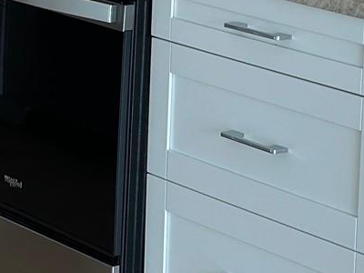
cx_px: -177
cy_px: -148
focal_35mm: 192
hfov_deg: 10.0
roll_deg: -1.2
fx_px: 2019
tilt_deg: -7.0
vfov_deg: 7.6
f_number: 1.78
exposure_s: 1/142
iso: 64
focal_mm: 6.86
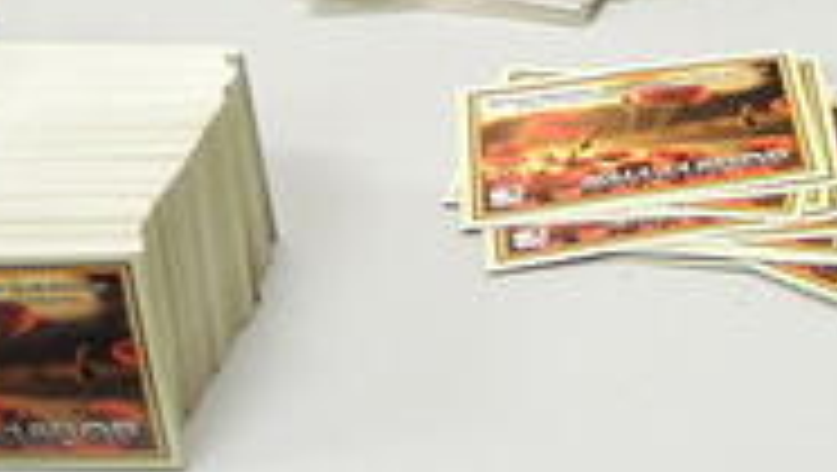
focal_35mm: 105
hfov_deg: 19.8
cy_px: -454
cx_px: 796
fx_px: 2332
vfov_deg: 10.6
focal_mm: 6
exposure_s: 1/13
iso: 400
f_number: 2
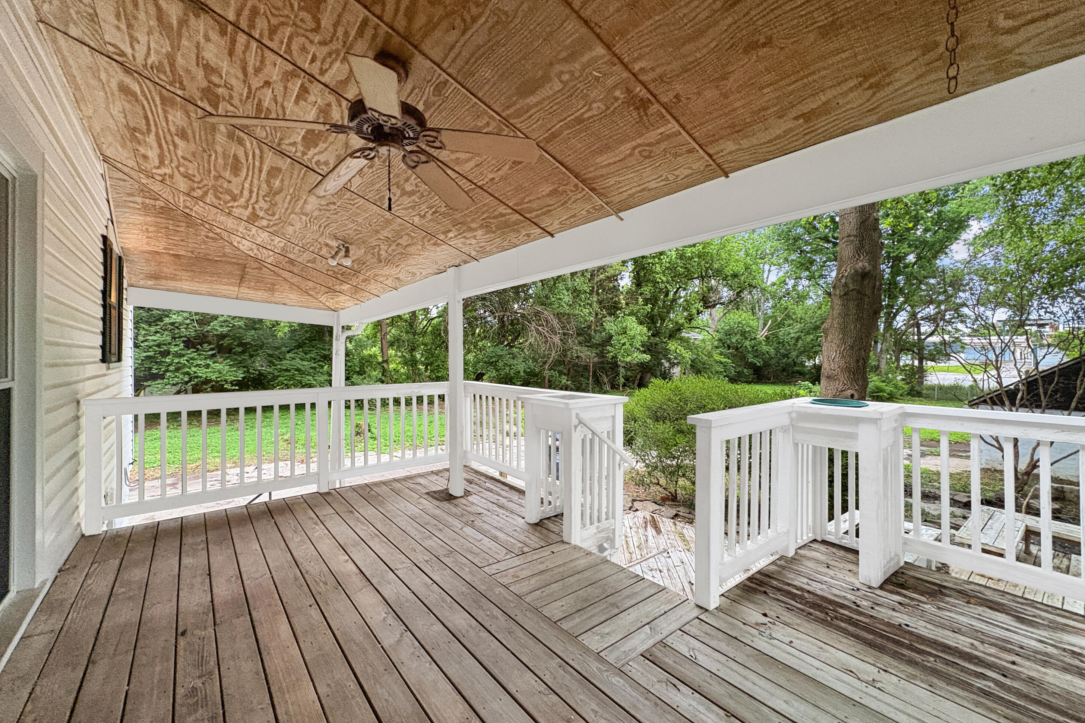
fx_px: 452
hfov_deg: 100.4
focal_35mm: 15
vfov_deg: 77.3
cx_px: 531
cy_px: 353
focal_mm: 2.22
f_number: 2.2
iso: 500
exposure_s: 1/60
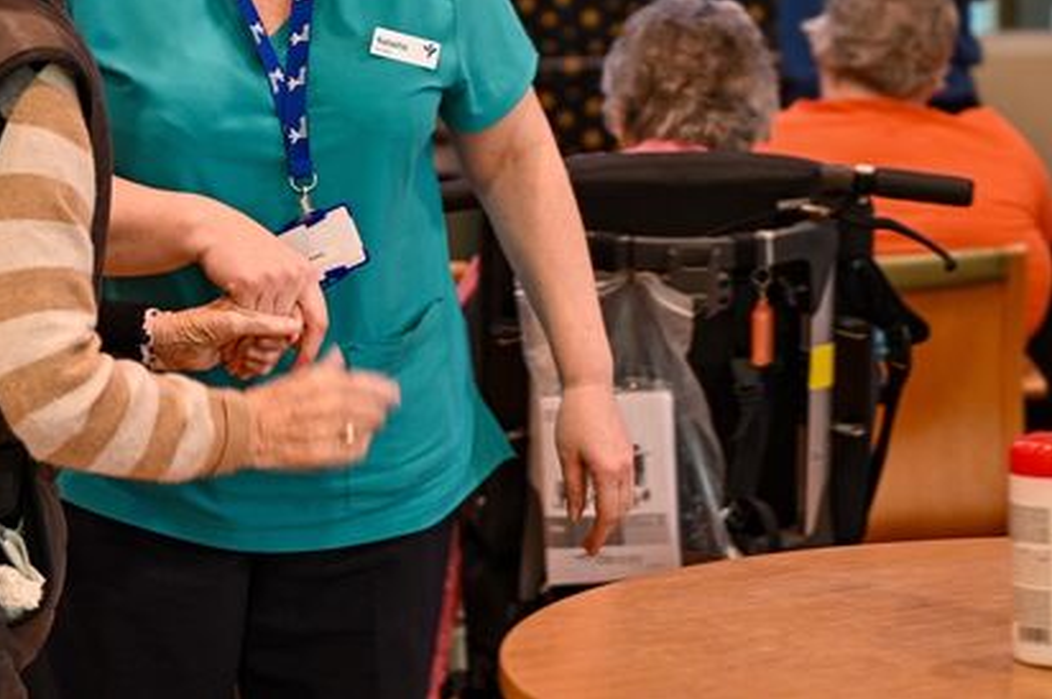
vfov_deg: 10.0
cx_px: 360
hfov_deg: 15.1
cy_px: 22
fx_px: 3971
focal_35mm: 136
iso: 400
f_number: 3.2
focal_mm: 70
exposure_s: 1/60
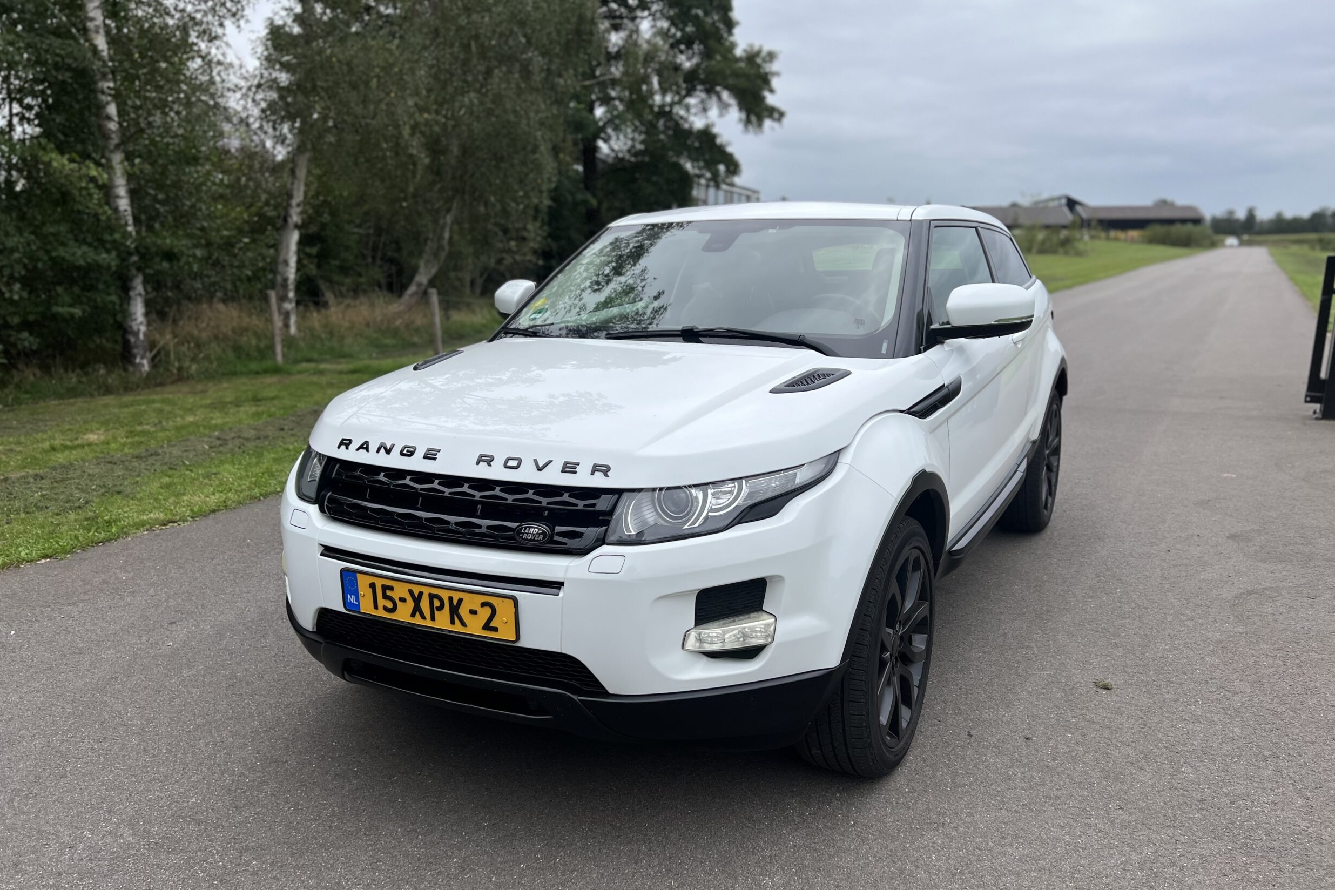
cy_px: 497
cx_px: 671
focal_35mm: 28
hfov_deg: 65.5
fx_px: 1038
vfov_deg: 46.3
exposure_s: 1/2695
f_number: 1.5
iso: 50
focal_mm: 5.7
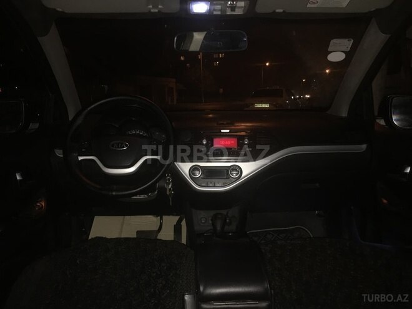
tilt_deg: -8.1
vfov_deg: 48.2
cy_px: 154
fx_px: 345
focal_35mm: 29
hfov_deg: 61.7
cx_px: 206
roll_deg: +0.8
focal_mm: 4.15
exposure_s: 1/17
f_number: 2.2
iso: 100
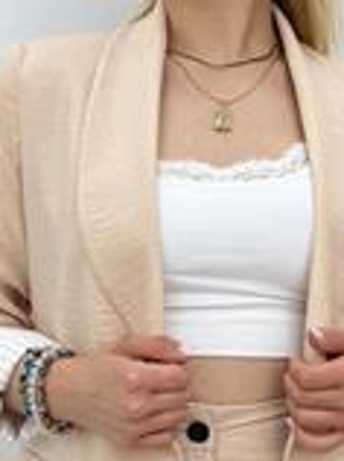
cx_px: 227
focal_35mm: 66
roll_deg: -0.8
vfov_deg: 29.0
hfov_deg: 22.1
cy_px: 347
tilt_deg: -10.0
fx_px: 877
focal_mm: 5.7
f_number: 1.5
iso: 64
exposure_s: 1/100
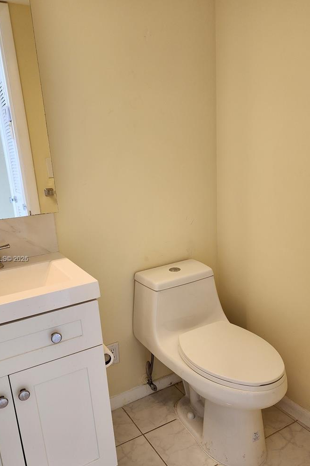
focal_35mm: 29
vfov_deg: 63.5
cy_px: 259
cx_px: 153
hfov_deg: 45.0
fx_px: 375
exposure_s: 1/120
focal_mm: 6.4
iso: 80
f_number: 1.8
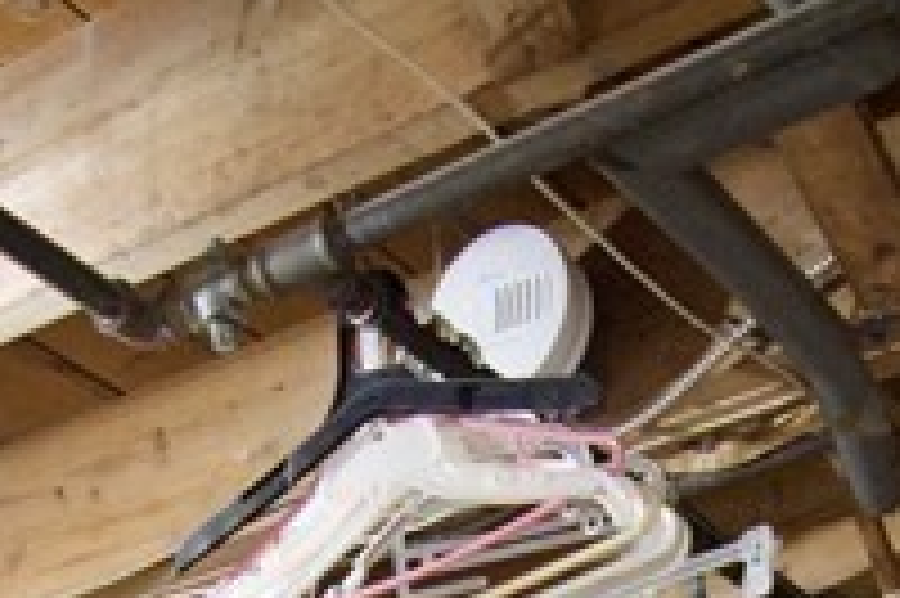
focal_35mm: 85
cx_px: 567
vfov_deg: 12.1
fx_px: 2112
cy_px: 1531
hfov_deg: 24.0
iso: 1800
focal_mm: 11
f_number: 2.8
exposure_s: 1/60
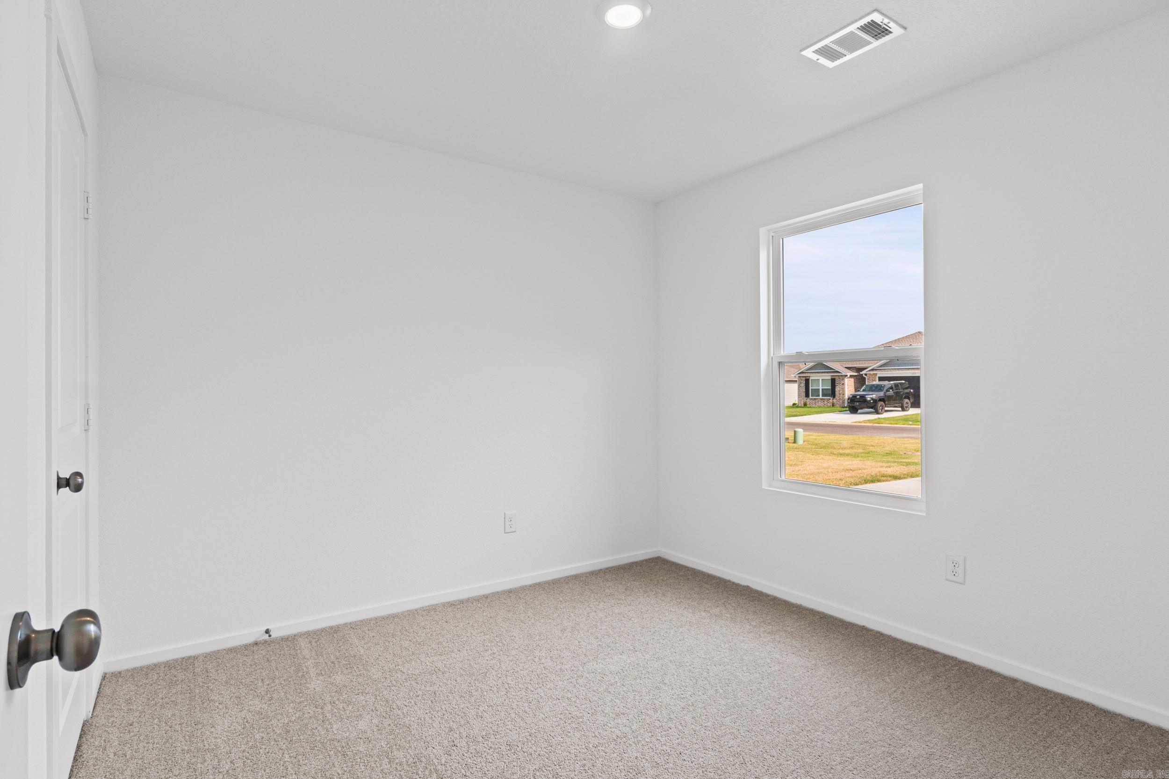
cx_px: 584
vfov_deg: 67.4
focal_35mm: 18
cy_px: 390
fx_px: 584
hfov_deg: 90.0
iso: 250
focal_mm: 12
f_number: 9
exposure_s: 1/8
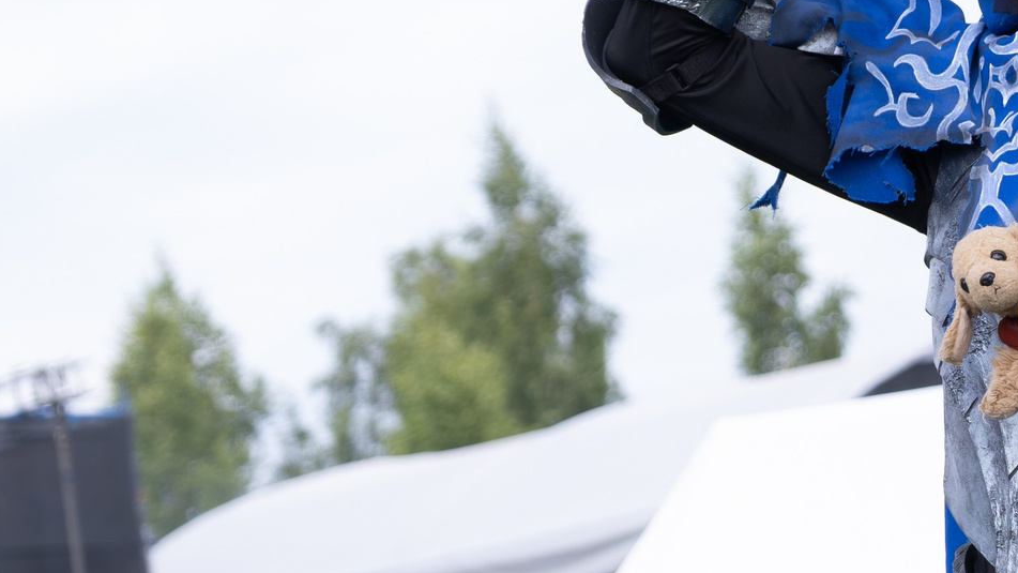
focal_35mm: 234
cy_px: 258
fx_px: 6317
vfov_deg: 5.2
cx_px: 1039
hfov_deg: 9.2
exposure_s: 1/1000
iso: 250
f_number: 3.6
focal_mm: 55
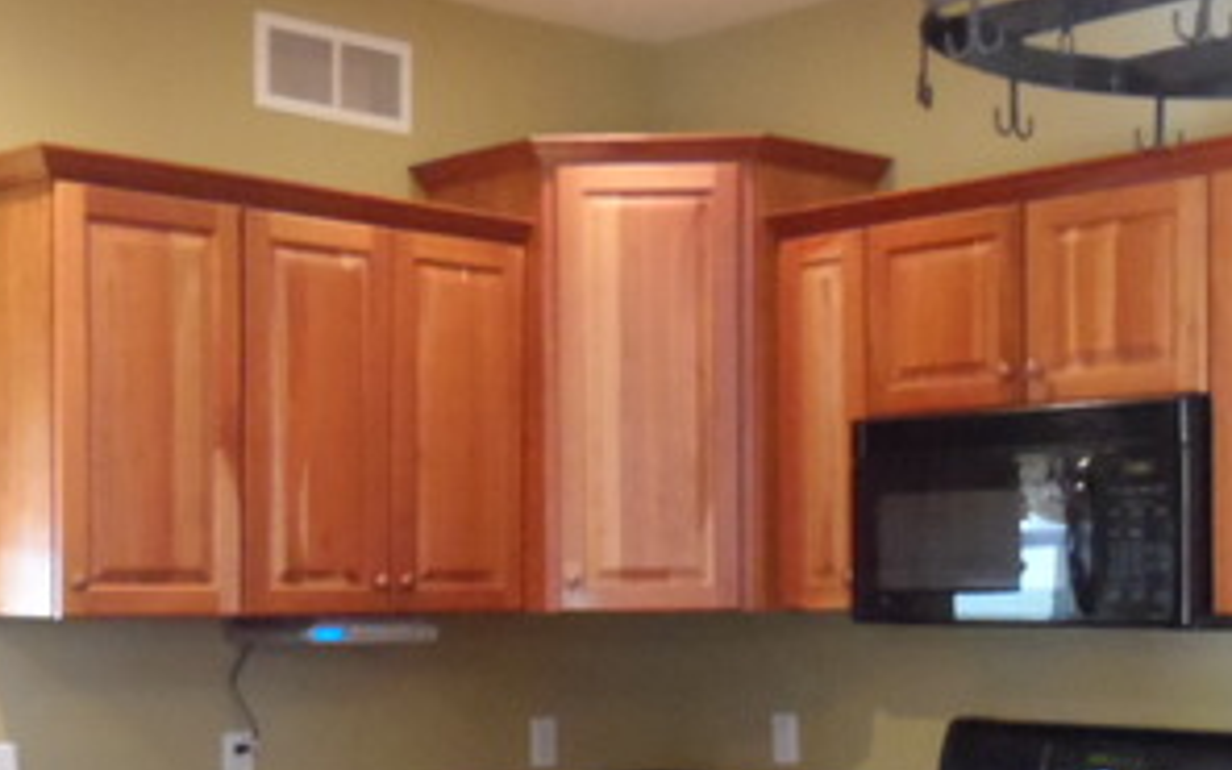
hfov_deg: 36.9
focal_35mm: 55
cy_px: 624
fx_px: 1847
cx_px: 608
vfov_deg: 23.2
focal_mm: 4
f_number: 3.2
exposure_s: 1/30
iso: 800
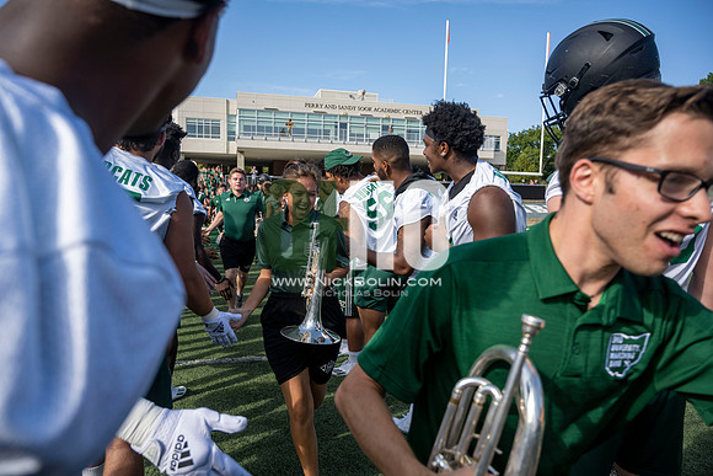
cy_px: 238
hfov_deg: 73.7
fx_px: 475
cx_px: 356
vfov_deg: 53.2
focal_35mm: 24
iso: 250
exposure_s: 1/1250
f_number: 4.5
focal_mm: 24
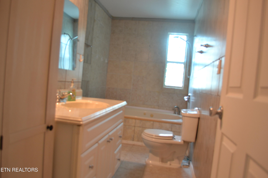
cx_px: 134
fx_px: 201
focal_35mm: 27
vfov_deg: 47.9
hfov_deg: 67.4
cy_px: 89
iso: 400
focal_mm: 18
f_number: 3.5
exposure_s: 1/30
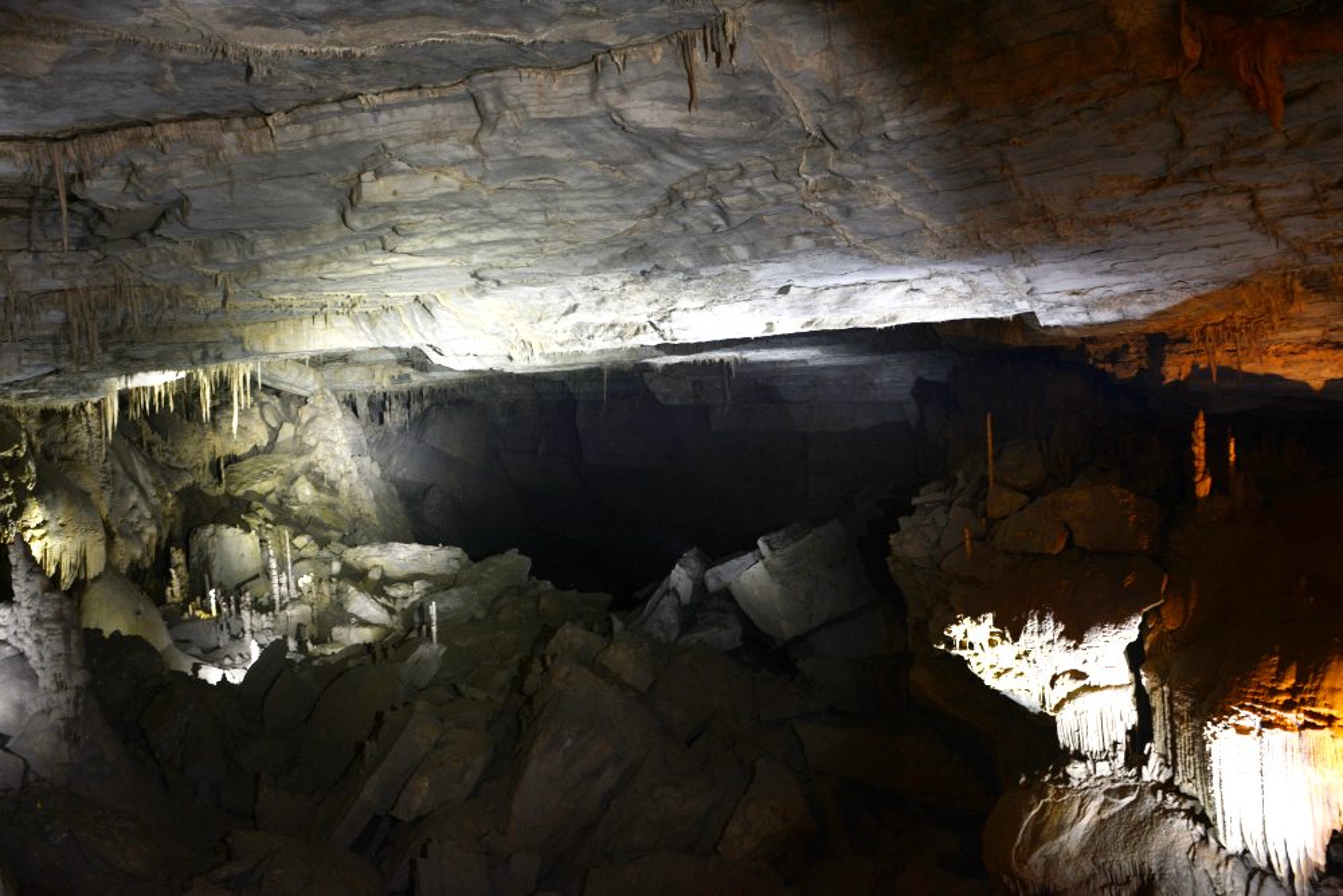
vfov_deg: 41.1
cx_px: 672
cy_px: 448
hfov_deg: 58.7
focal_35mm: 32
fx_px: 1194
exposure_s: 4
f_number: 8
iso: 800
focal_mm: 32
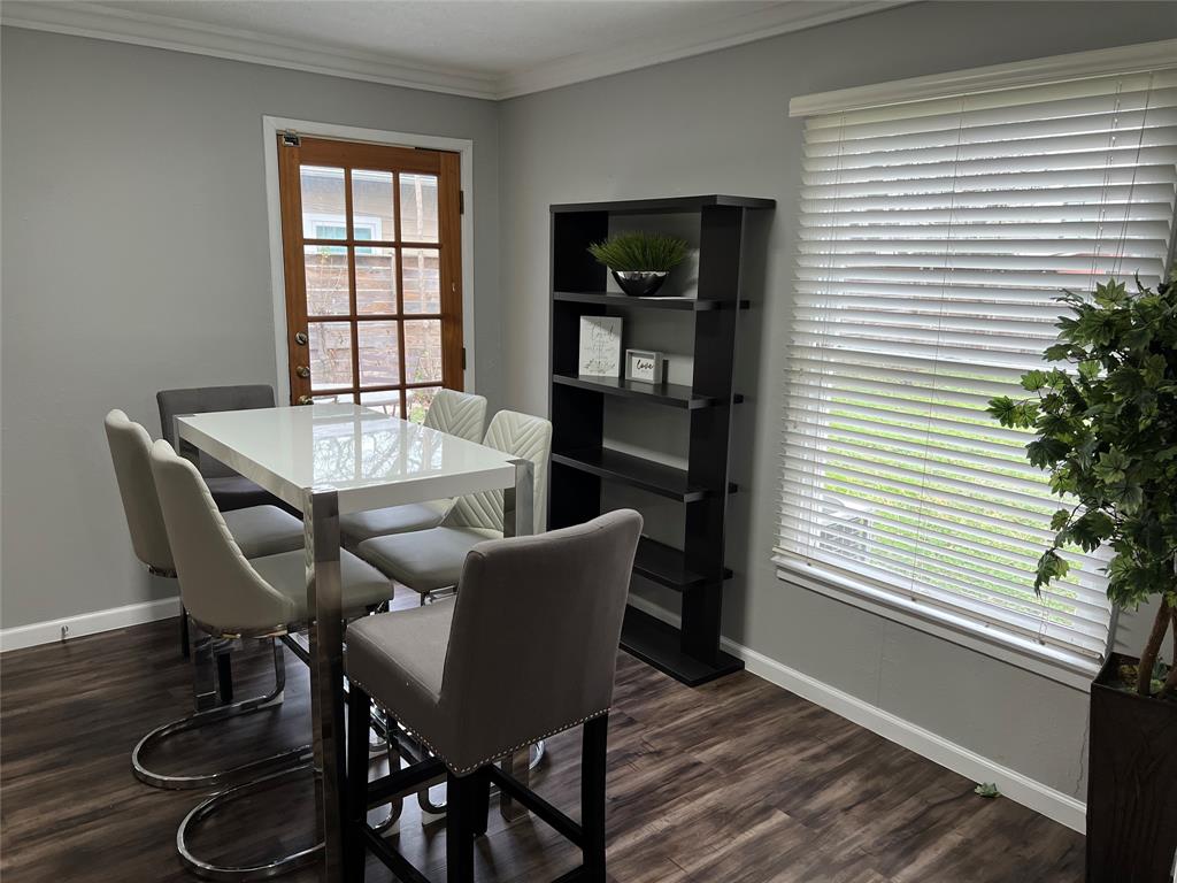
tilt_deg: -10.8
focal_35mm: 26
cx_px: 588
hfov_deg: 67.3
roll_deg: -0.7
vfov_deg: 53.1
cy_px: 442
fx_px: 884
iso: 100
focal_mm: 5.7
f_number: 1.5
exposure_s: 1/120
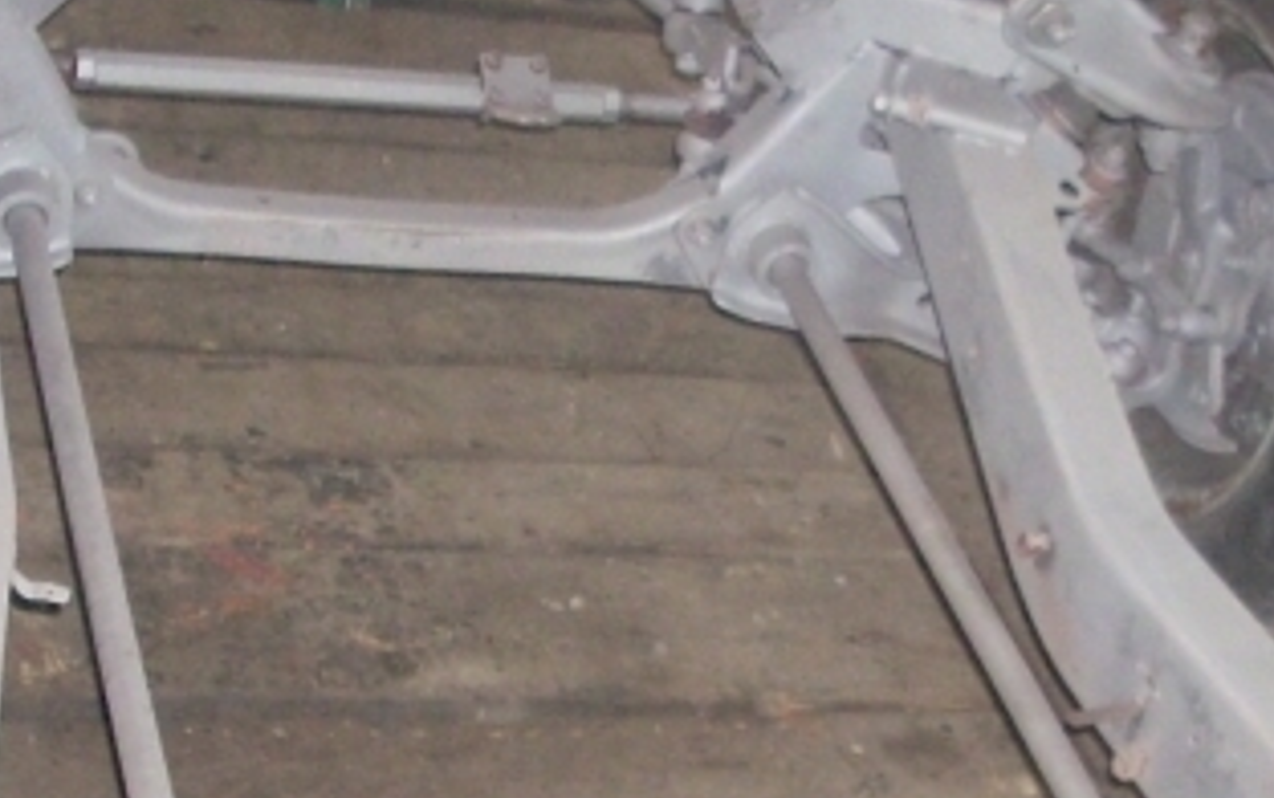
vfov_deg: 13.9
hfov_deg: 22.1
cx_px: 668
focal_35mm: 94
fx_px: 3265
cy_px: 548
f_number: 2.8
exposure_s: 1/60
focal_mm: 6.2
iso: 400
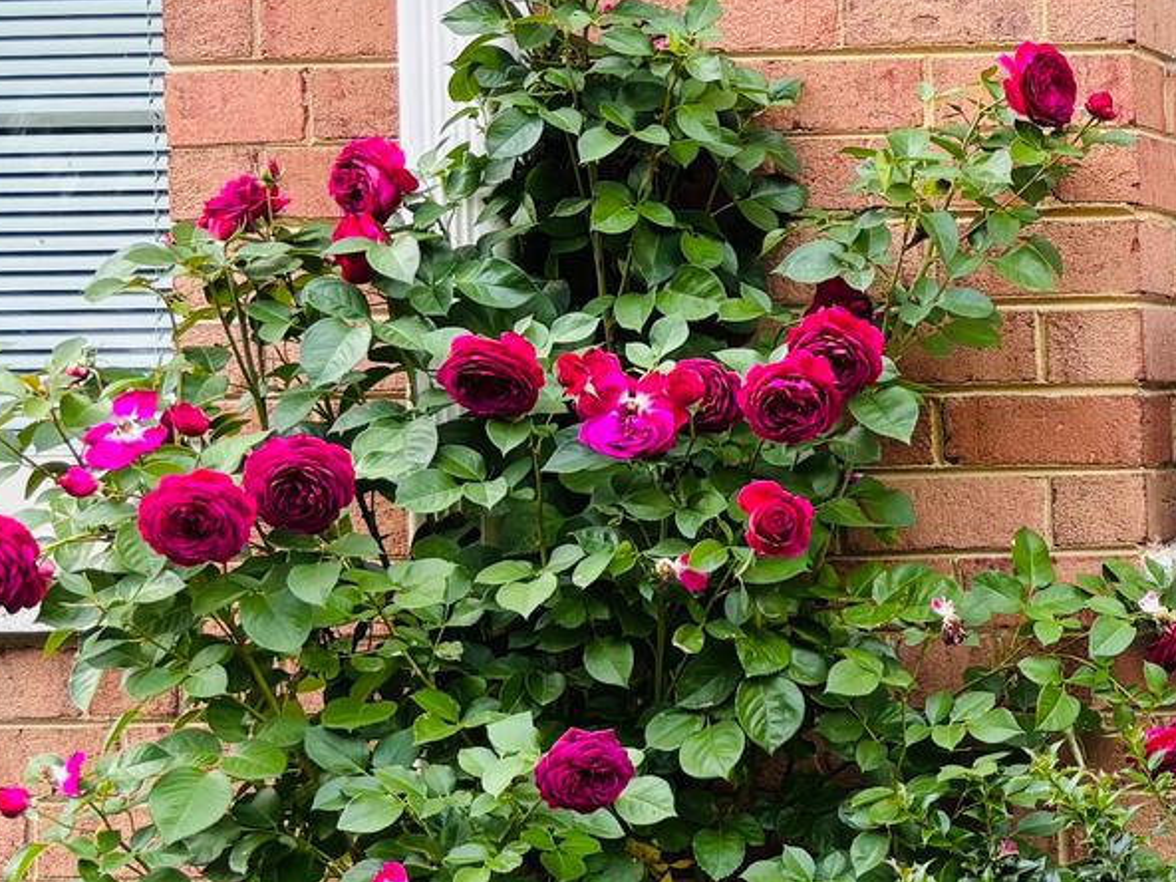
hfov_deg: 18.1
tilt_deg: -1.9
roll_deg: +1.1
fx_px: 3058
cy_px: 487
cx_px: 2004
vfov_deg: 16.4
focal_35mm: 90
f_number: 1.6
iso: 64
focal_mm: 5.96
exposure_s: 1/121
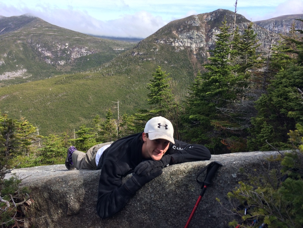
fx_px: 254
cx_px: 152
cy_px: 114
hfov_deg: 61.7
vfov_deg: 48.2
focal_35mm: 29
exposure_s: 1/977
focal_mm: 4.15
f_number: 2.2
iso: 32
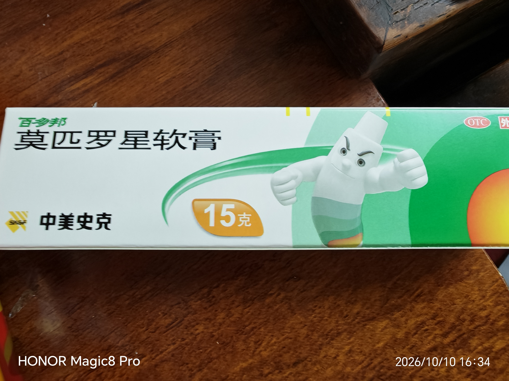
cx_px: 254
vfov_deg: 58.9
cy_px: 190
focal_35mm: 23
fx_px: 338
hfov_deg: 73.9
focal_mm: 1.82
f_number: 2
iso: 400
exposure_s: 1/17
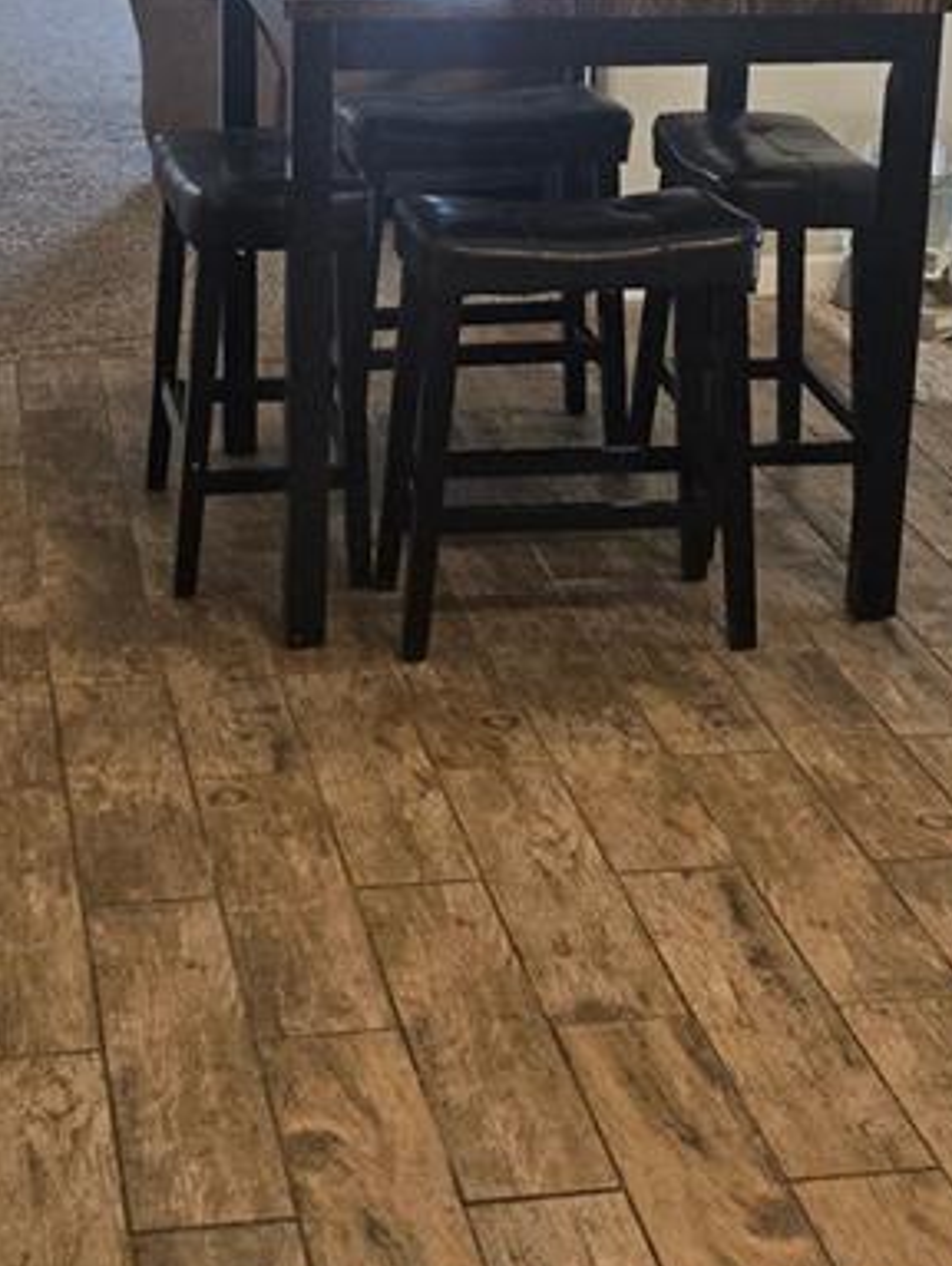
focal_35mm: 72
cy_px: 278
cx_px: 370
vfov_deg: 26.6
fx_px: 2636
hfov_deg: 20.4
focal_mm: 5.4
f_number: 1.8
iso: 200
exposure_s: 1/120
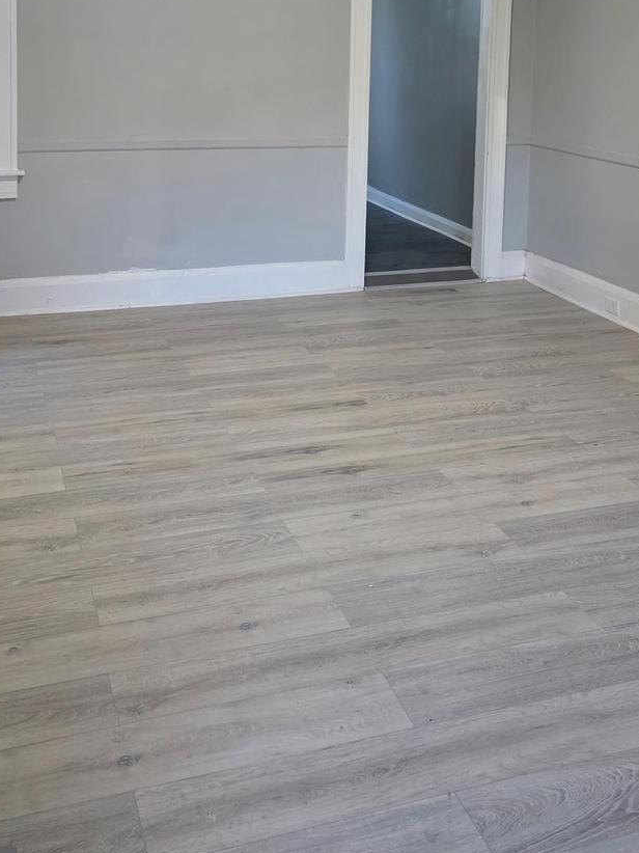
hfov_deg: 33.5
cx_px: 356
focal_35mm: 43
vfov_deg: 41.4
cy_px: 135
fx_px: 1059
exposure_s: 1/120
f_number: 1.7
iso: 800
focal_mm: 6.3
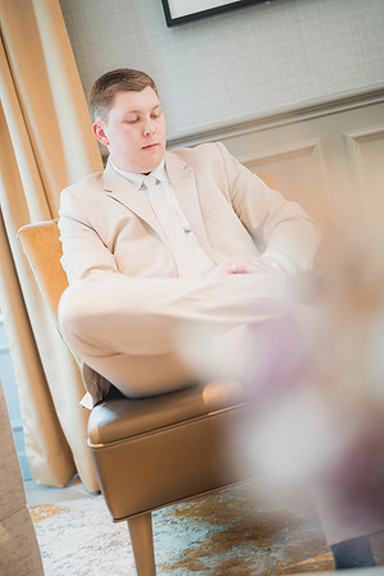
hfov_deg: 27.0
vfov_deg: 39.6
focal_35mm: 50
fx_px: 800
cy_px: 288
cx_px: 192
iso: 400
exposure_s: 1/125
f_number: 1.4
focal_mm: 50
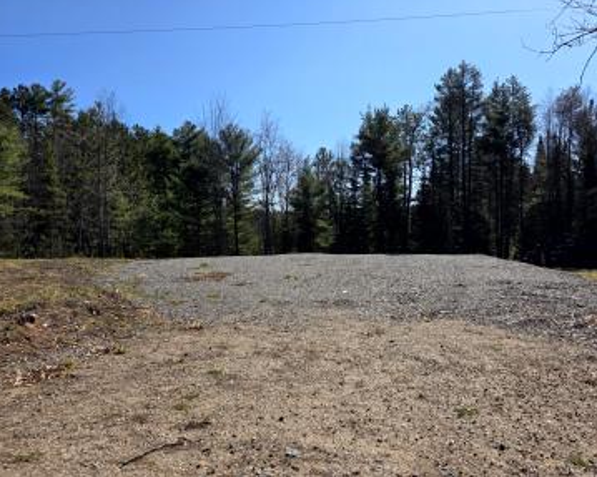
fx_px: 442
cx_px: 319
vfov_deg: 56.8
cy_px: 229
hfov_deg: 68.0
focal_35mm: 25
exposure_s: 1/6355
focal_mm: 6.3
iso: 80
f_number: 1.7
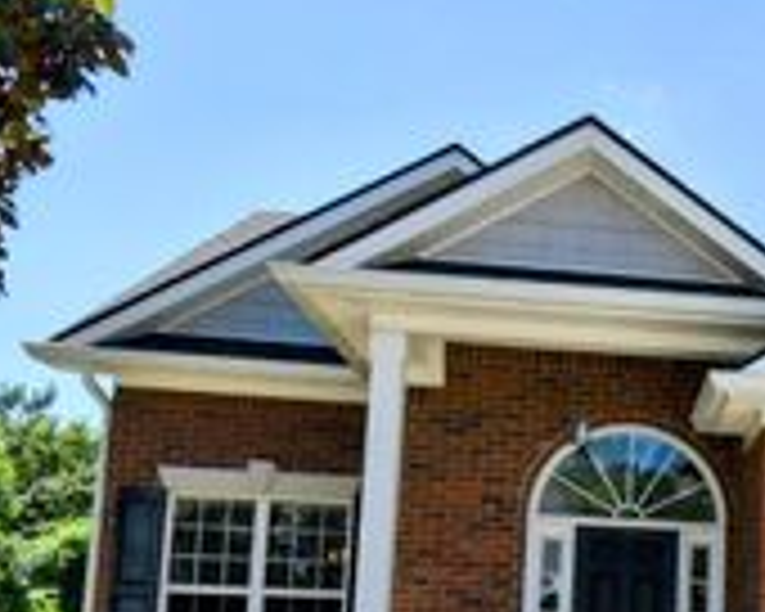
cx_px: 814
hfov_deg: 34.4
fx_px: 1080
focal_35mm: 48
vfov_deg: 30.3
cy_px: 547
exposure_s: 1/200
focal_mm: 11.5
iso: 100
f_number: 10
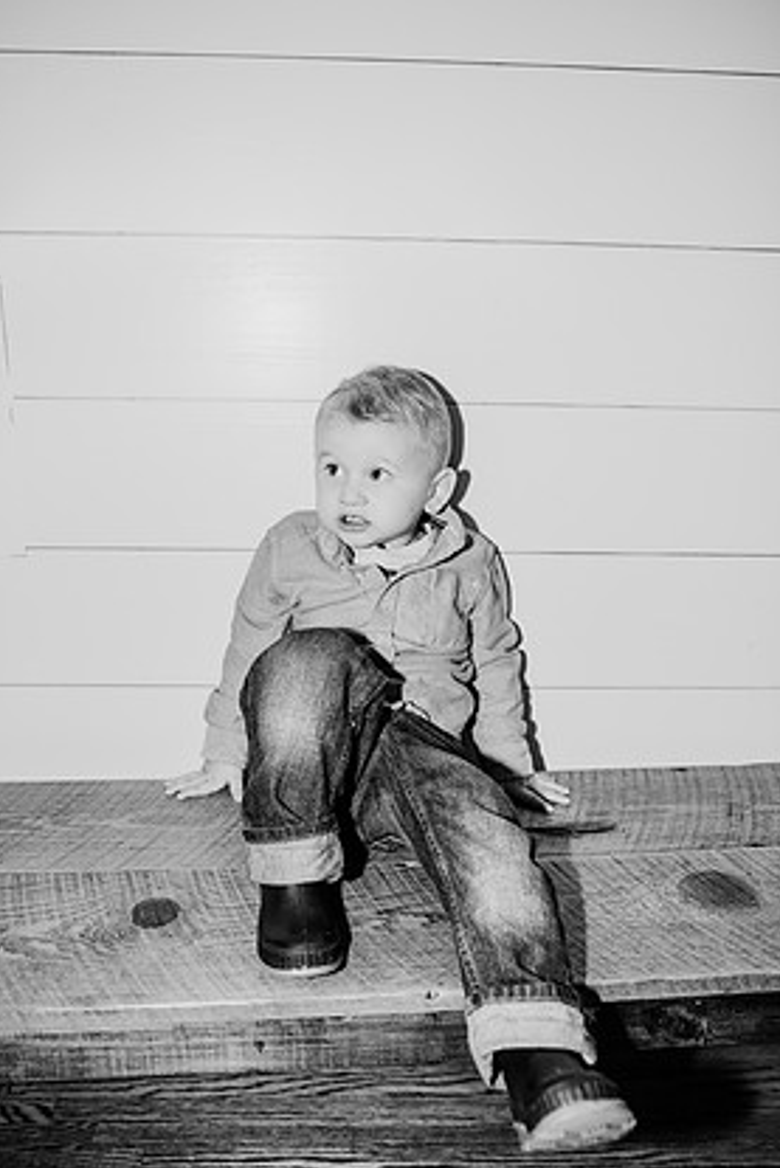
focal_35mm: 26
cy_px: 594
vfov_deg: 69.4
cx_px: 377
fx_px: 844
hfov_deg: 49.6
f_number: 2.8
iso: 500
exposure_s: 1/1000
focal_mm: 24
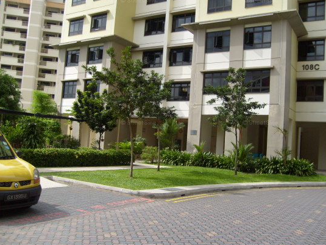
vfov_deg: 39.6
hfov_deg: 51.4
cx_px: 166
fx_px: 339
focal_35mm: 36
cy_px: 123
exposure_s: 1/250
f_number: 7.1
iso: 80
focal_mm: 5.8
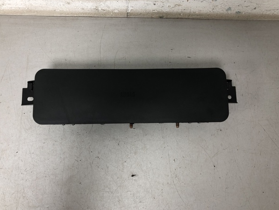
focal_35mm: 30
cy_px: 100
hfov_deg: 59.9
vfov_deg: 46.8
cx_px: 133
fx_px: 242
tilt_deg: -81.0
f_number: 1.8
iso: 32
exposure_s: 1/20
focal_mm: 4
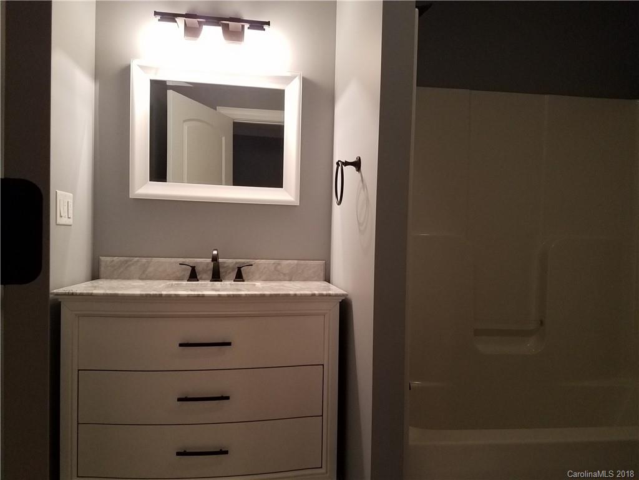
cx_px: 320
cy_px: 240
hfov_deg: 67.3
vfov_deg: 53.1
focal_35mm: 26
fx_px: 480
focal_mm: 4.2
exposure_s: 1/60
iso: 160
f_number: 1.7
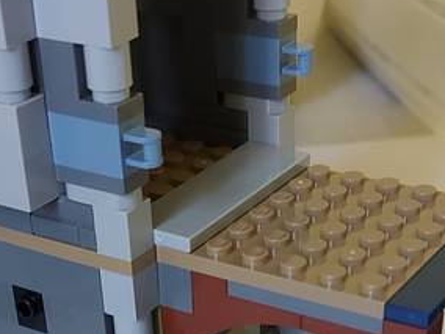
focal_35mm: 76
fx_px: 977
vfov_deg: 17.9
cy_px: 457
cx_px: 197
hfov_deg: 25.6
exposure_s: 1/40
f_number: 1.8
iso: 200
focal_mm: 5.23
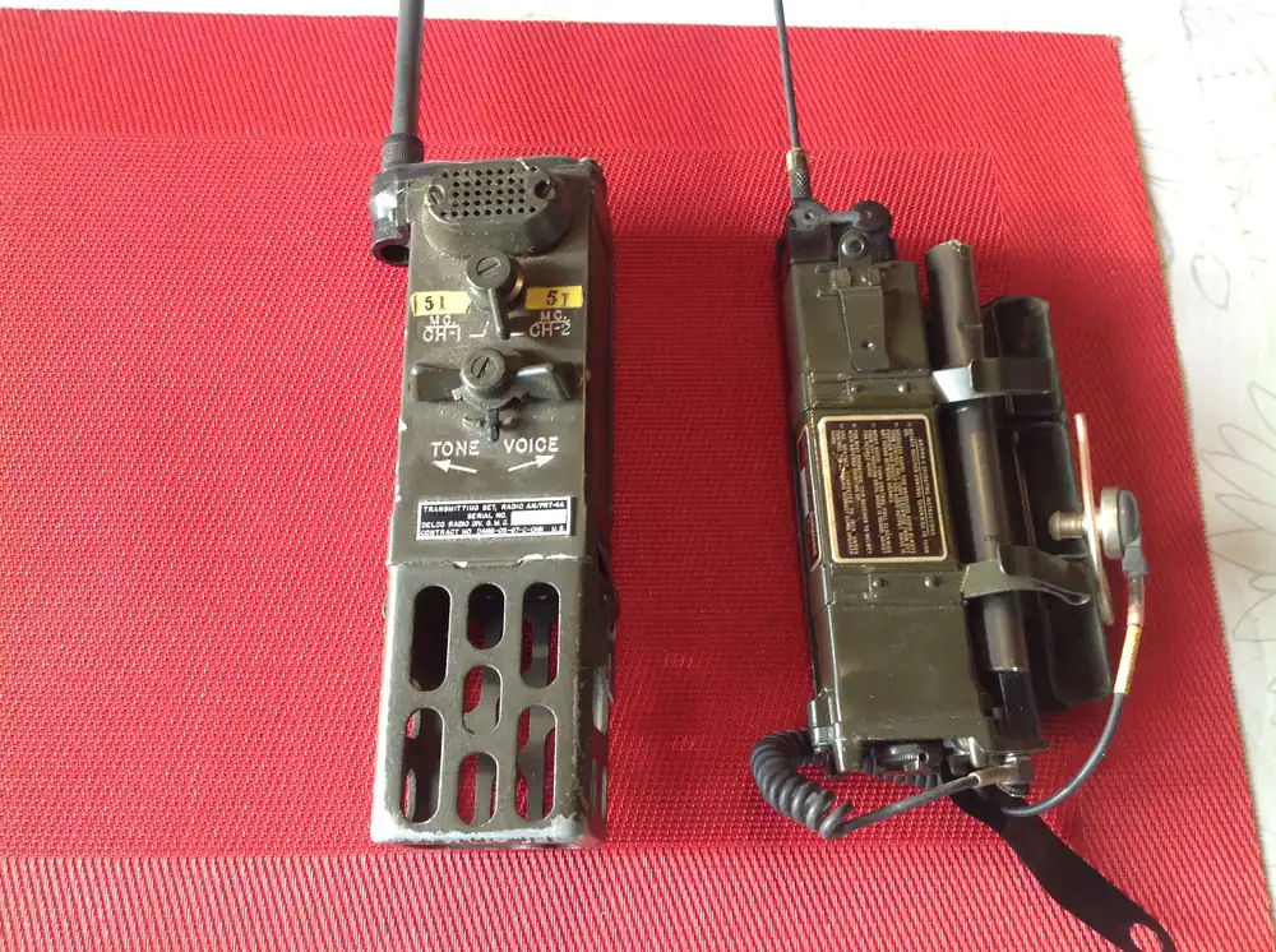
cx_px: 638
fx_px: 1288
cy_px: 476
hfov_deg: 52.7
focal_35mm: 35
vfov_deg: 40.6
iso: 64
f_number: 2.4
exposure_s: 1/30
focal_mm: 4.28
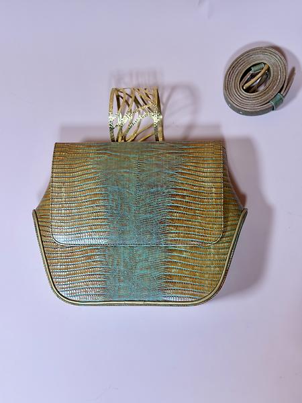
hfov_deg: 30.3
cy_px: 202
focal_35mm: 48
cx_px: 151
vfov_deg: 39.7
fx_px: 558
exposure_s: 1/121
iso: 80
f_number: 1.78
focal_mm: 6.76
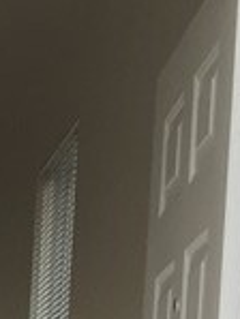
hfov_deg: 7.1
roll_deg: -1.2
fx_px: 1837
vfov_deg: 8.9
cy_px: 784
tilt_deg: -6.6
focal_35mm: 199
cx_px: -332
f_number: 2.2
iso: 32
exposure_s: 1/262
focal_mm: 4.15
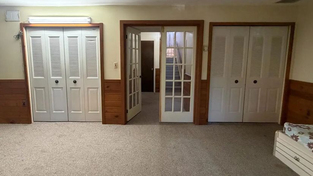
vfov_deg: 58.0
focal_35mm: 19
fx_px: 158
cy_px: 72
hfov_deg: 89.4
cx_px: 145
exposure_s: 1/60
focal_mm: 2.22
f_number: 2.2
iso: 320
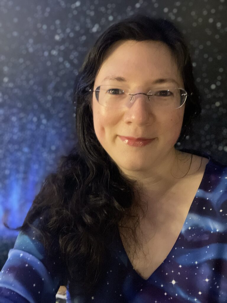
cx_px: 114
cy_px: 152
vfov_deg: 60.0
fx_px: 262
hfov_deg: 46.8
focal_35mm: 30
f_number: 2.2
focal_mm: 2.71
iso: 800
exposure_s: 1/21
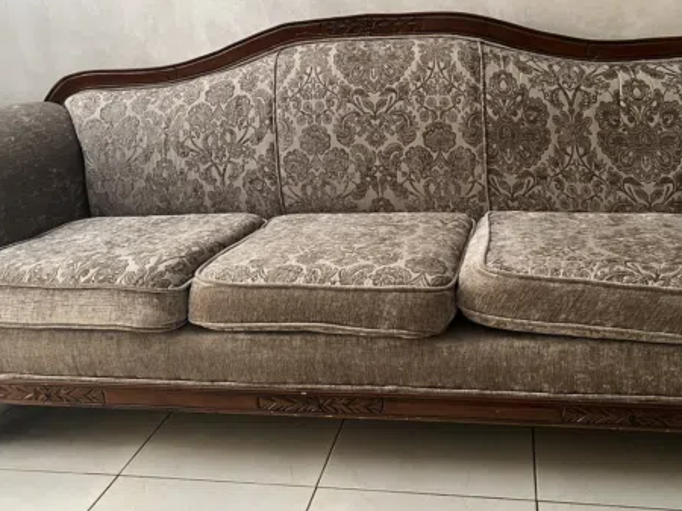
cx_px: 379
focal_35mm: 37
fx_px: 729
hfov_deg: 50.1
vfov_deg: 38.3
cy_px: 185
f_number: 1.5
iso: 500
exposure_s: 1/50
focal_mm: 5.7
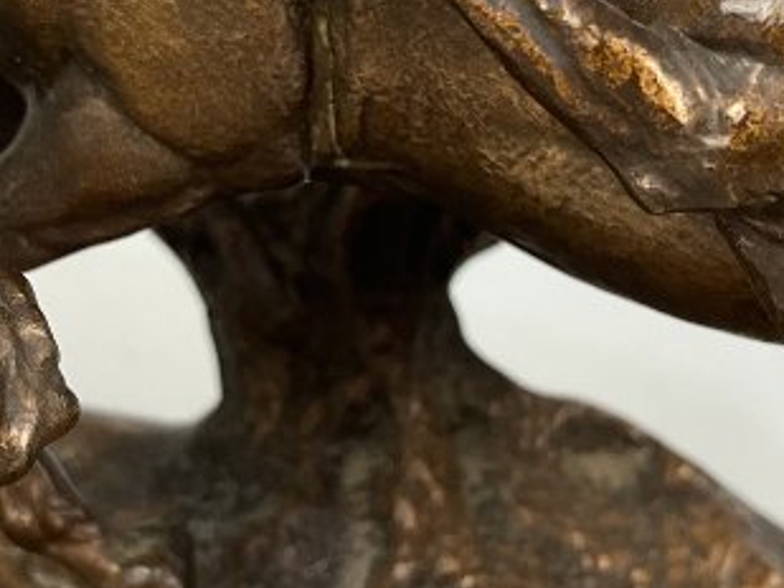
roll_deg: -9.9
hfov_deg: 19.4
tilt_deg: -17.9
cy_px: -8
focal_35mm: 101
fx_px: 2288
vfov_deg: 14.4
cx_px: 304
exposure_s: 1/100
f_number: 1.6
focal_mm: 5.1
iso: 100
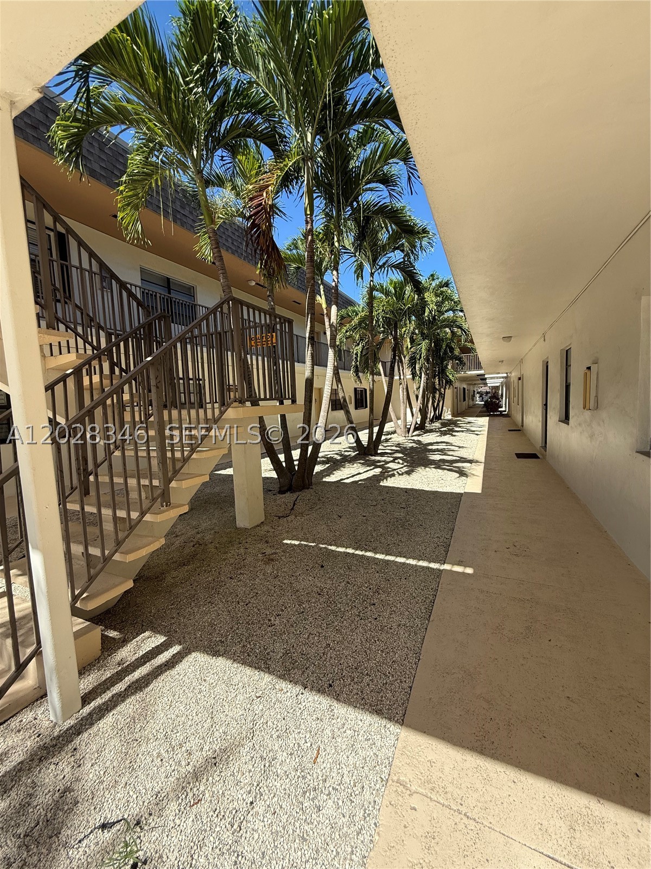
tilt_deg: -5.1
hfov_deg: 85.7
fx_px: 351
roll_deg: +2.3
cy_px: 434
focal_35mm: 14
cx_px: 326
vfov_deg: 102.1
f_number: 2.2
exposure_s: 1/864
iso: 64
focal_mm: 2.22
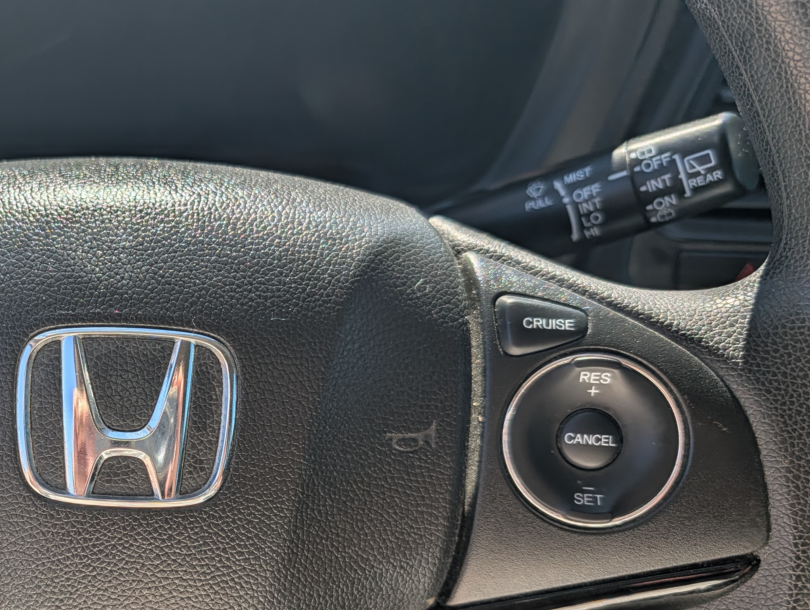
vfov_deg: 34.9
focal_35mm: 41
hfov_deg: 43.1
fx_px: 961
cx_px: 134
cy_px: 399
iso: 20
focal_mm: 6.9
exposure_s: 1/5263
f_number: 1.68
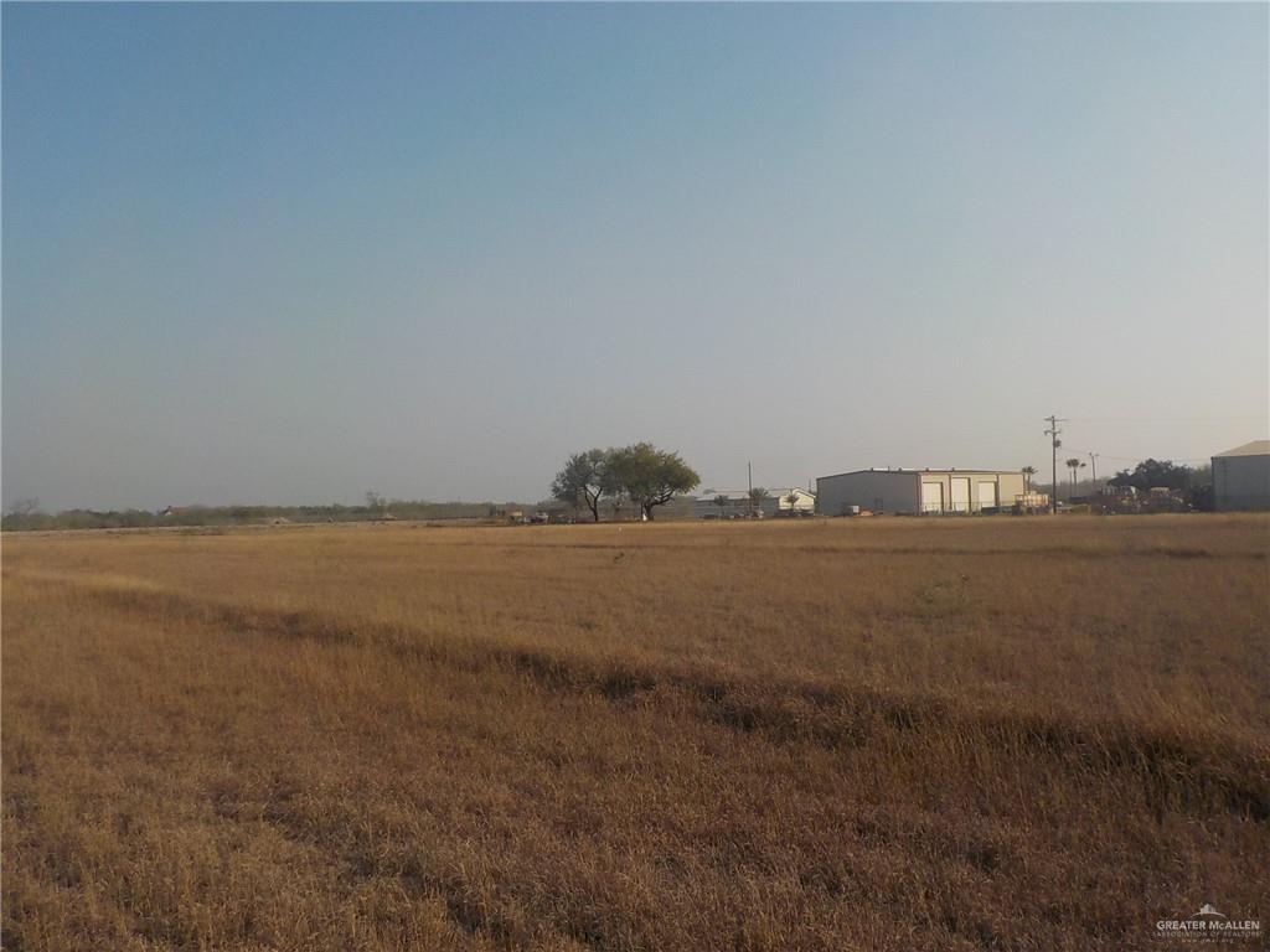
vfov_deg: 46.8
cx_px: 635
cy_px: 476
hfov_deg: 60.0
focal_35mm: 30
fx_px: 1101
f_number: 6.6
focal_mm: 4.1
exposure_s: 1/640
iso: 125
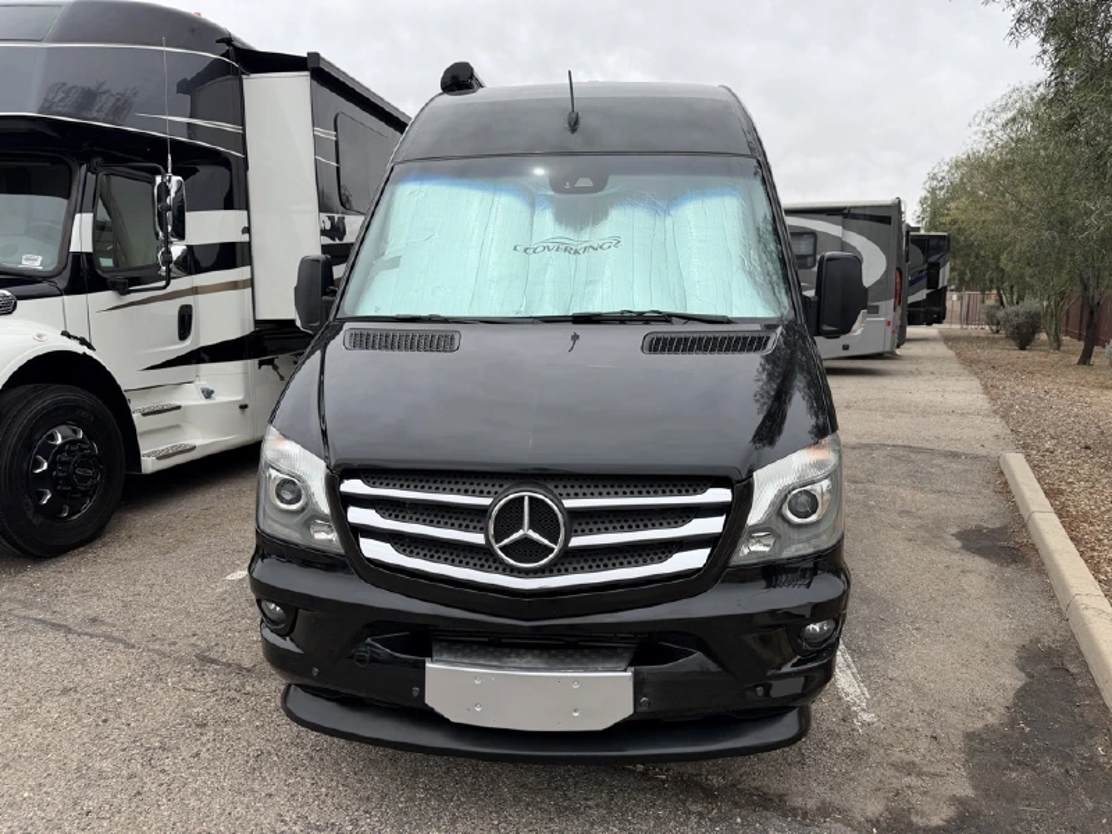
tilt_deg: -8.7
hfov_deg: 71.6
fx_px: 771
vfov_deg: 56.8
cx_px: 556
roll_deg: +0.4
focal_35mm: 24
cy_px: 417
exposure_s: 1/3145
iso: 80
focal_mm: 6.76
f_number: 1.78
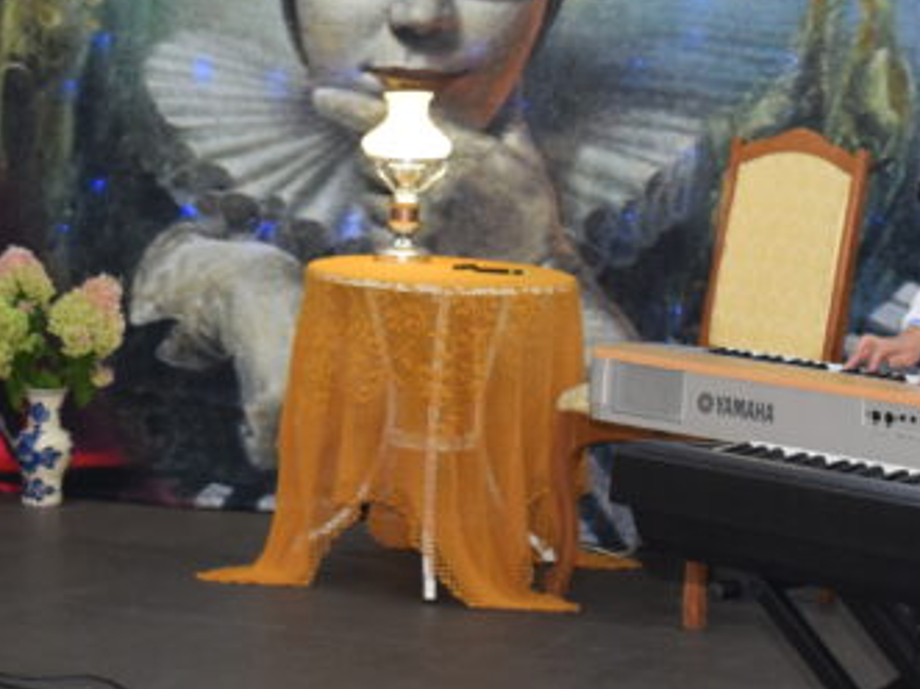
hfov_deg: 14.6
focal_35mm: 134
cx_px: 753
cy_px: 129
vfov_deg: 11.0
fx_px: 3560
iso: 800
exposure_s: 1/80
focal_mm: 30
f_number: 4.5
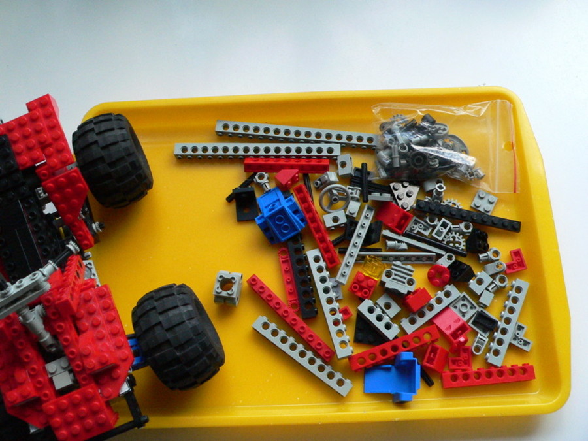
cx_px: 294
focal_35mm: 36
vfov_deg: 39.7
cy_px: 220
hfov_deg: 51.4
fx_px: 612
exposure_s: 1/160
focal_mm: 6
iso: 400
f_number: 4
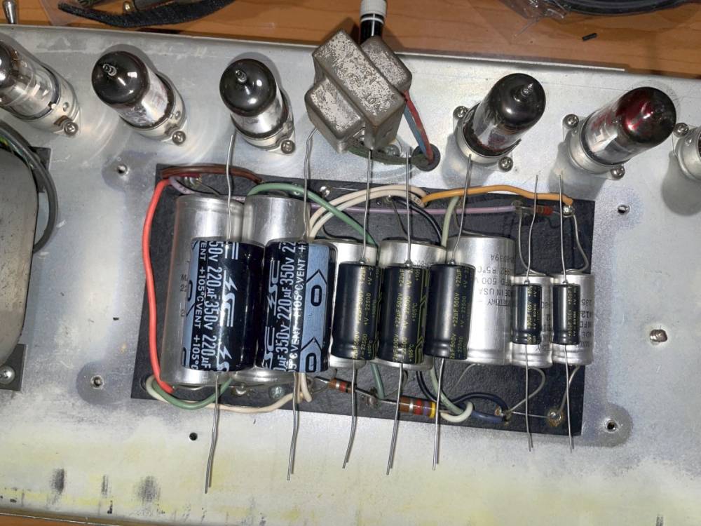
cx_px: 350
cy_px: 263
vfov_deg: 53.1
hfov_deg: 67.3
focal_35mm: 26
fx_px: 527
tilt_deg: -87.0
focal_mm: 4.2
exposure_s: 1/70
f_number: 1.6
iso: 50
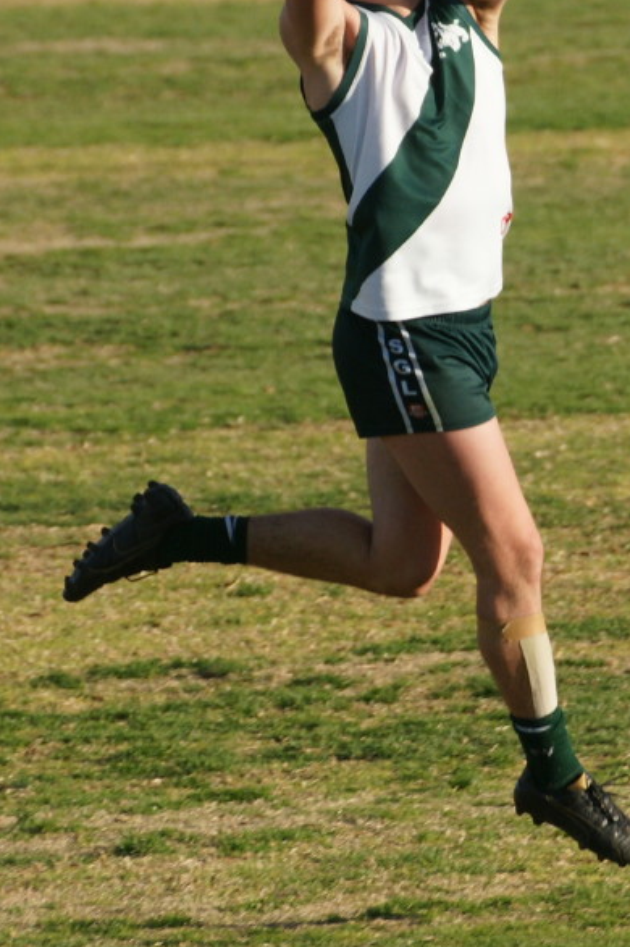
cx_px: 380
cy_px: 257
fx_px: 12745
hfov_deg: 2.8
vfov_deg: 4.3
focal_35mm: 485
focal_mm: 210
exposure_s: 1/640
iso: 200
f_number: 6.3
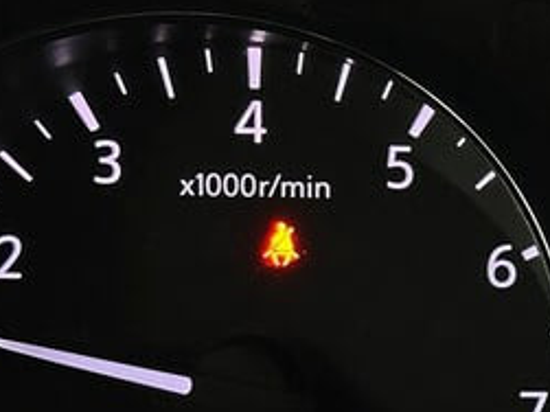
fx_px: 2732
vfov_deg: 8.6
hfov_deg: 11.0
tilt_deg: -25.0
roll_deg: -0.2
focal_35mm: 172
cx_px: 866
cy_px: 306
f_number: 1.78
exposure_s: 1/50
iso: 250
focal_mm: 6.86
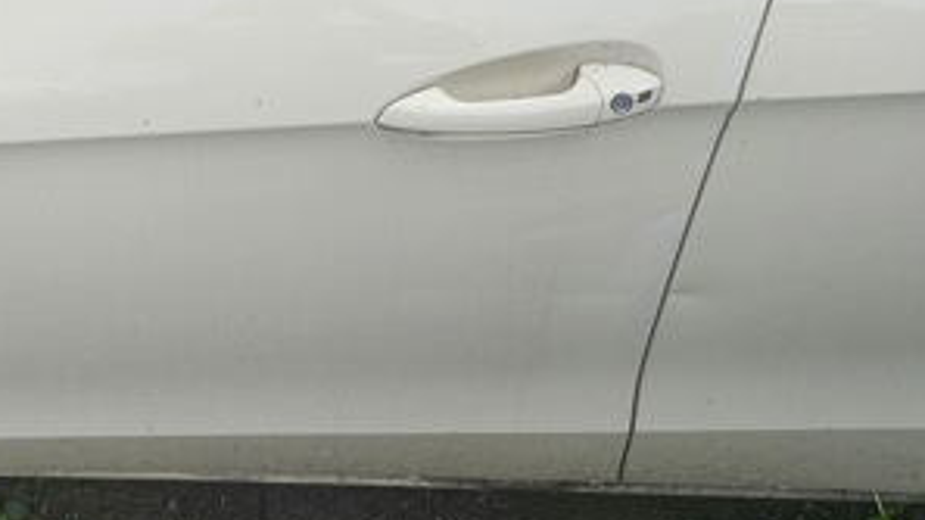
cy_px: 16
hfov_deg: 37.4
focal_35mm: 54
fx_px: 1324
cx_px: 209
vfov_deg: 21.5
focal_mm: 5.4
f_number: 1.8
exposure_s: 1/719
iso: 50
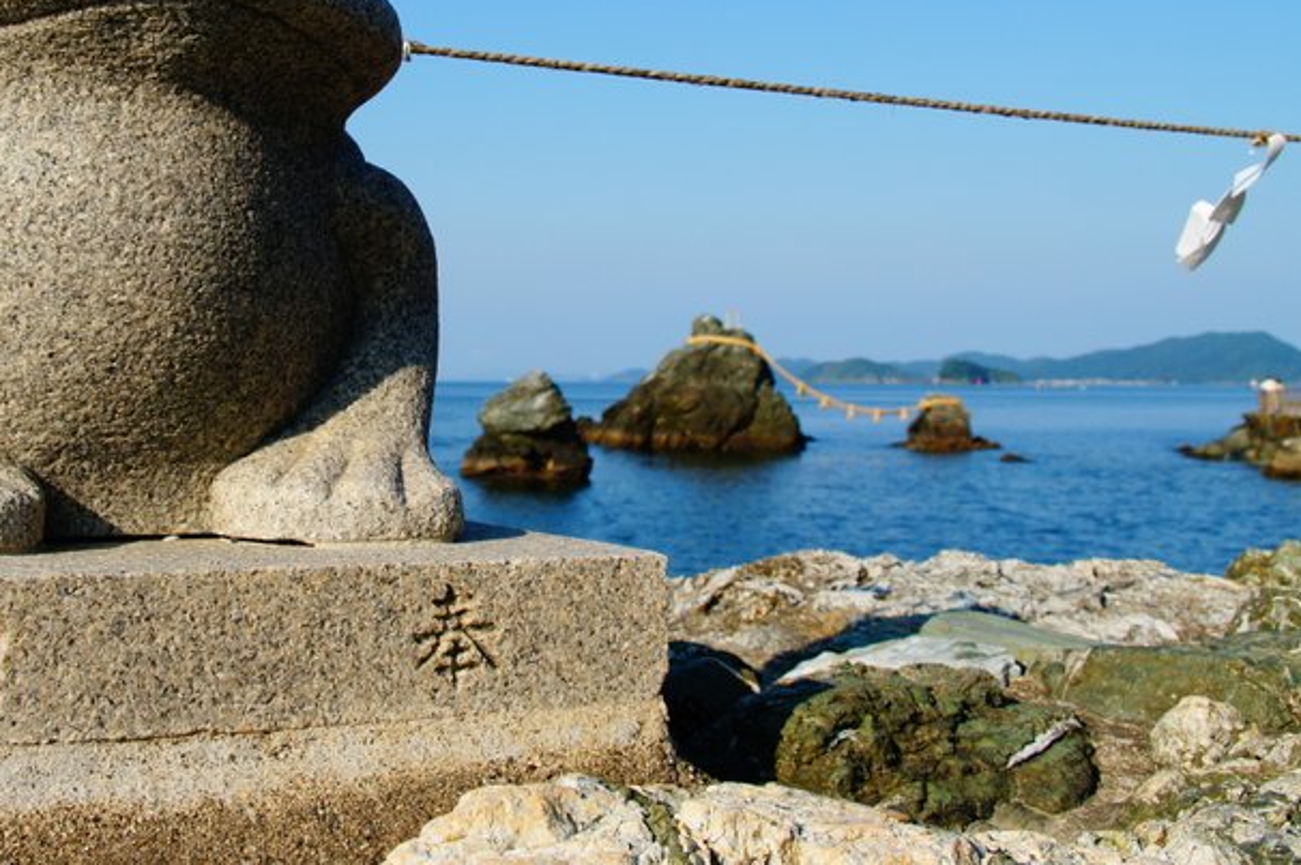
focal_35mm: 49
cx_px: 507
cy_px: 253
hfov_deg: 40.2
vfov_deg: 27.2
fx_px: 1769
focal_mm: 22
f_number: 8
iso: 200
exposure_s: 1/640
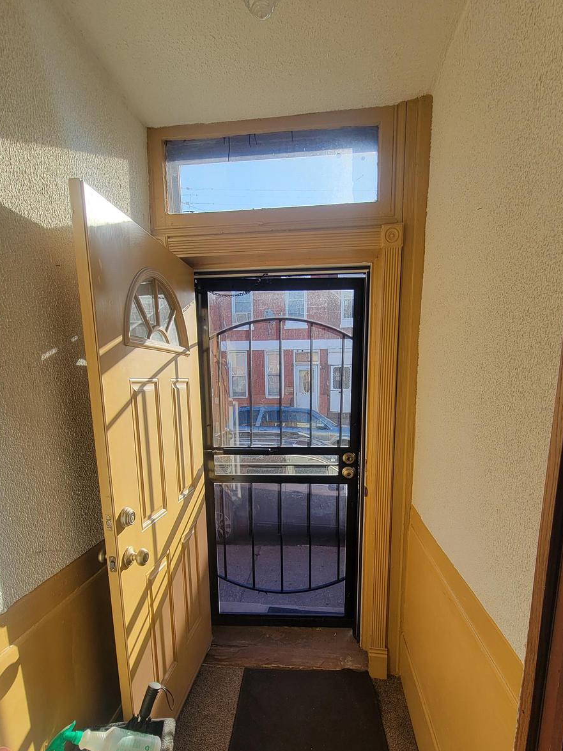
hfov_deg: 74.7
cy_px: 458
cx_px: 281
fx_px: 369
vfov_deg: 89.6
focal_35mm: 17
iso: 50
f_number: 2.2
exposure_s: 1/364
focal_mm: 2.2
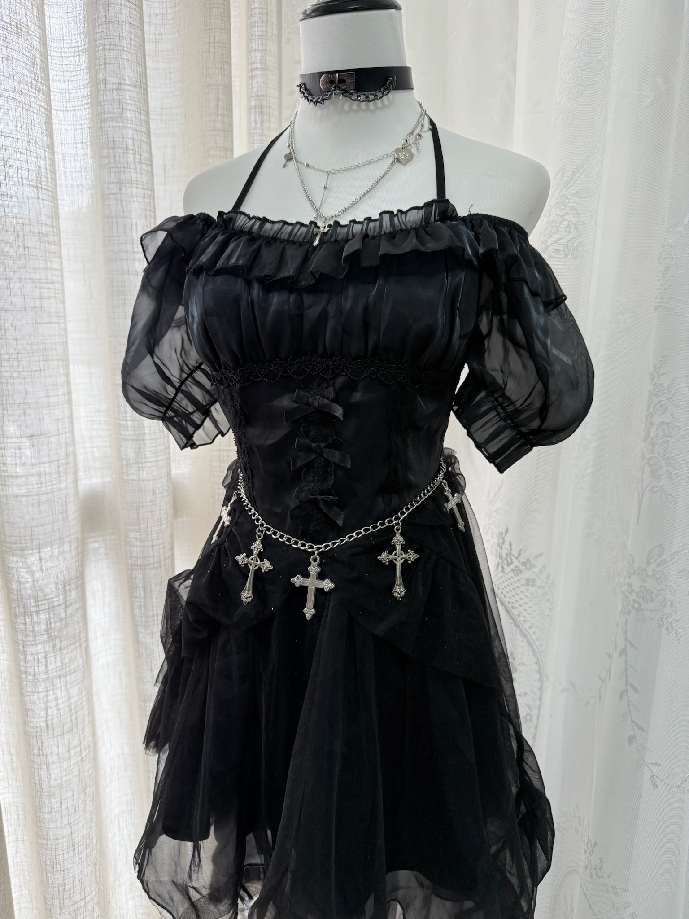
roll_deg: -1.2
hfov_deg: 56.8
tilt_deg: -12.1
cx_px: 344
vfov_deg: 71.6
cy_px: 460
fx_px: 637
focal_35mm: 24
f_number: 1.78
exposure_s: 1/121
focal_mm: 6.76
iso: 125
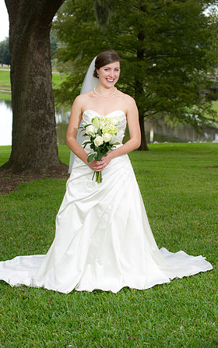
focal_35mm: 84
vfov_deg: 24.6
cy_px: 174
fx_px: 797
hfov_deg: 15.6
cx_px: 105
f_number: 5.6
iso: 320
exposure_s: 1/160
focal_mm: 82
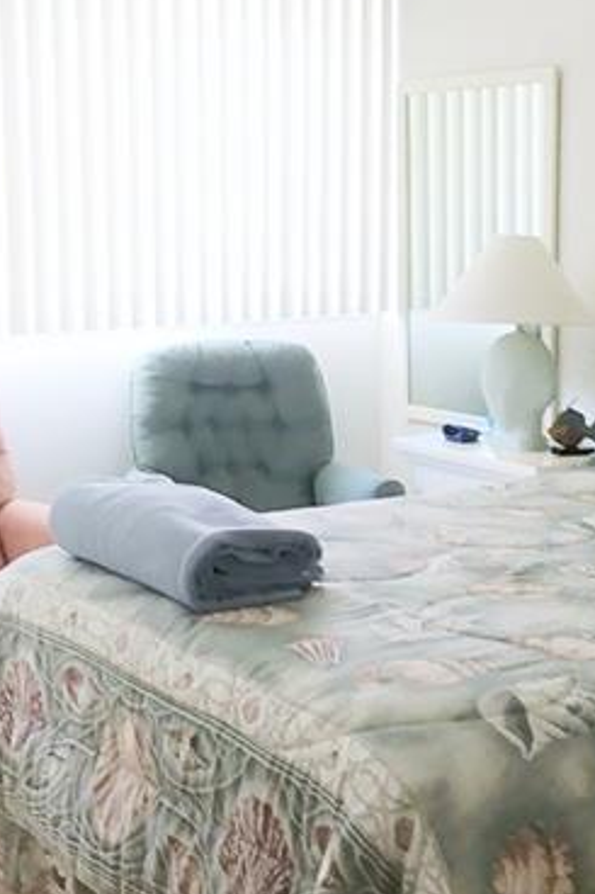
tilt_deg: -12.6
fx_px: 1563
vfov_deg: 31.9
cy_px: 428
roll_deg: +0.4
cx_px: 389
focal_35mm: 63
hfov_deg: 21.5
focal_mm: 4.15
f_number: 2.2
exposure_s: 1/30
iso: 64
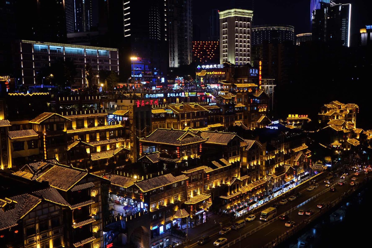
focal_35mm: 35
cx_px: 186
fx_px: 362
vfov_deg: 37.9
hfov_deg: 54.4
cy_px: 124
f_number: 2
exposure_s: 1/60
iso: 400
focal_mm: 23
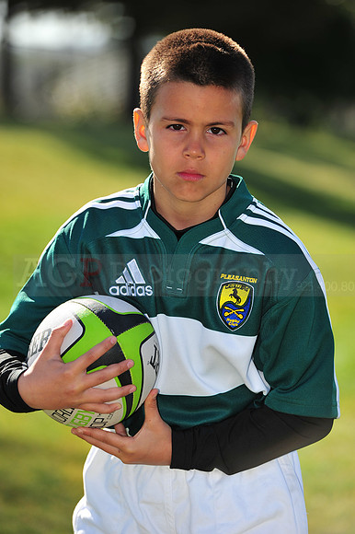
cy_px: 267
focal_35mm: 200
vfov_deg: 10.3
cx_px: 178
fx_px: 2962
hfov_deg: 6.9
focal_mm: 200
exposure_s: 1/800
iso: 200
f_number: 4.5
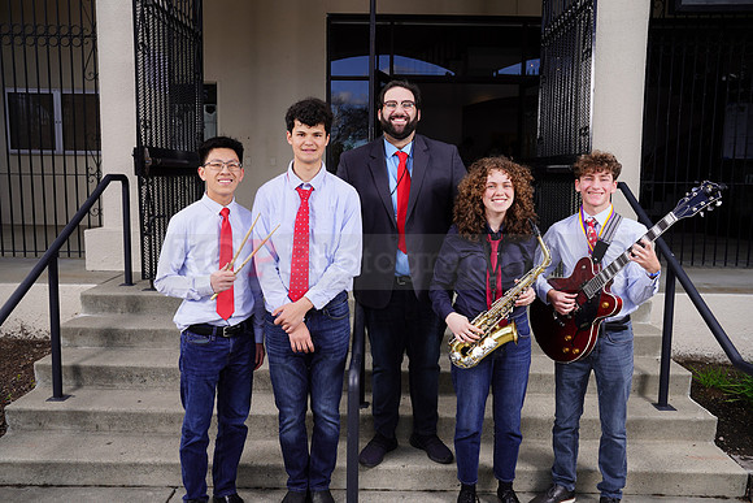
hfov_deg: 61.9
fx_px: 628
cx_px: 376
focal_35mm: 30
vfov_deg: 43.6
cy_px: 252
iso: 100
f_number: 7.1
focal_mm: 30
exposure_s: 1/200
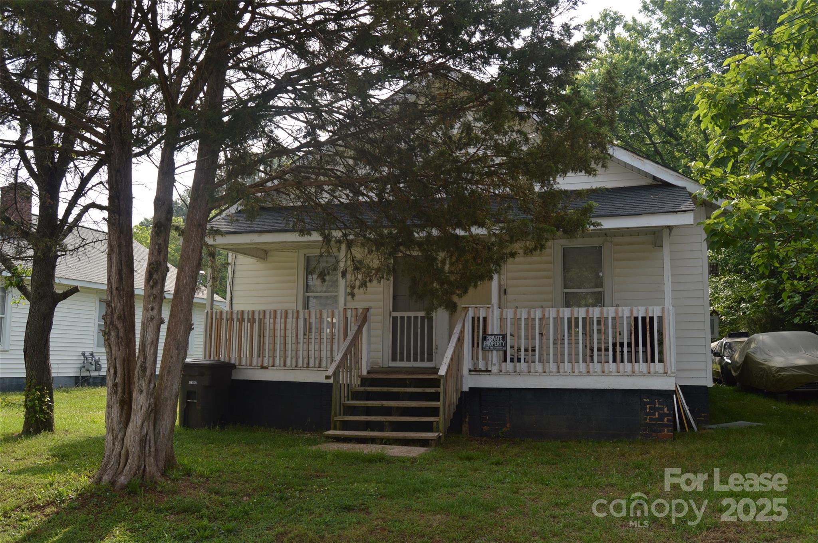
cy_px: 272
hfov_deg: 62.0
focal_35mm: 30
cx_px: 409
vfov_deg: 43.5
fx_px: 681
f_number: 7.1
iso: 100
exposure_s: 1/200
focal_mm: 20
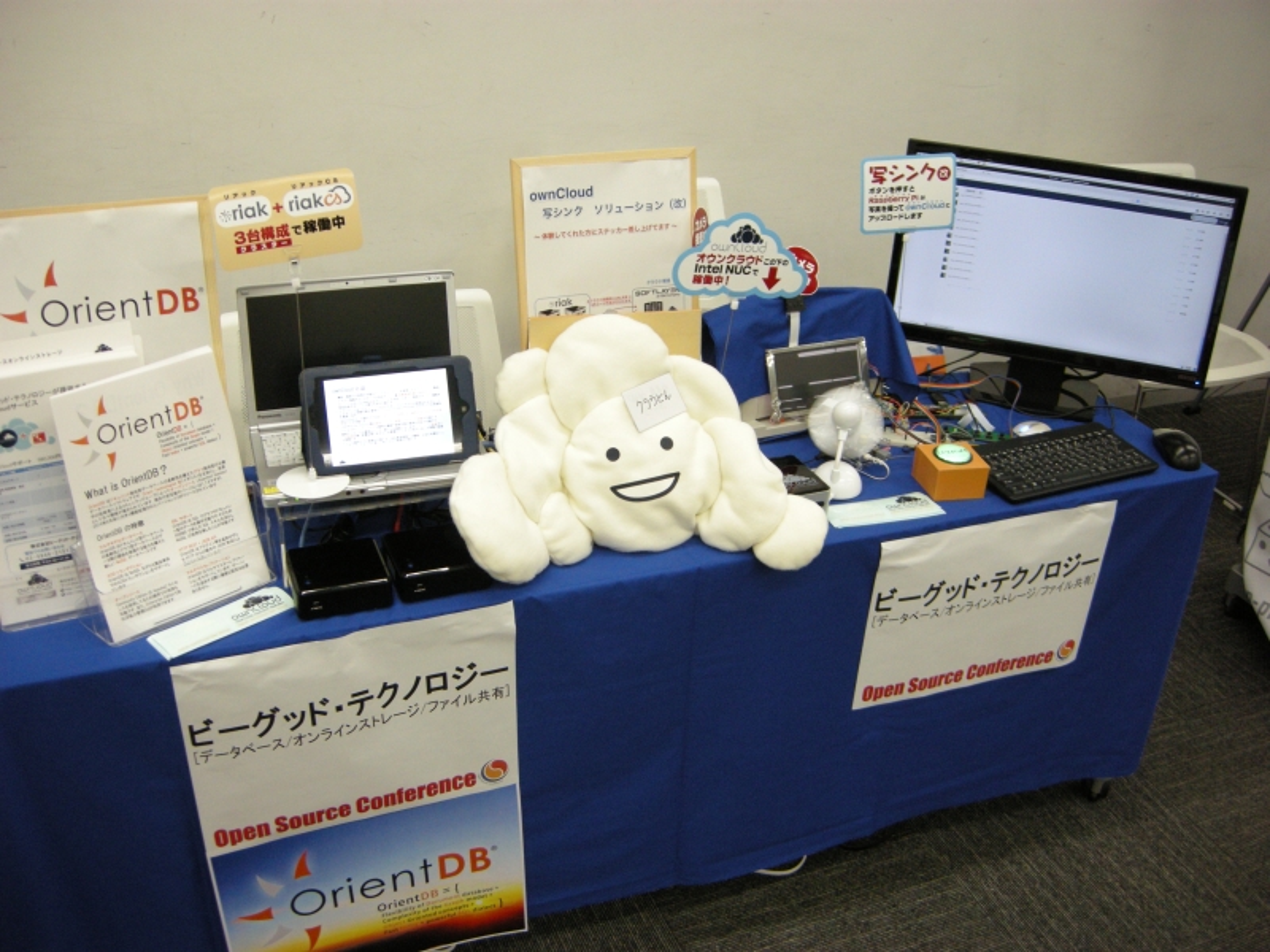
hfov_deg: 52.6
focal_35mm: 35
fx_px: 1284
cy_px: 476
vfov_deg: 40.7
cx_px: 635
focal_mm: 7.5
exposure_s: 1/65
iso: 254
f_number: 2.7
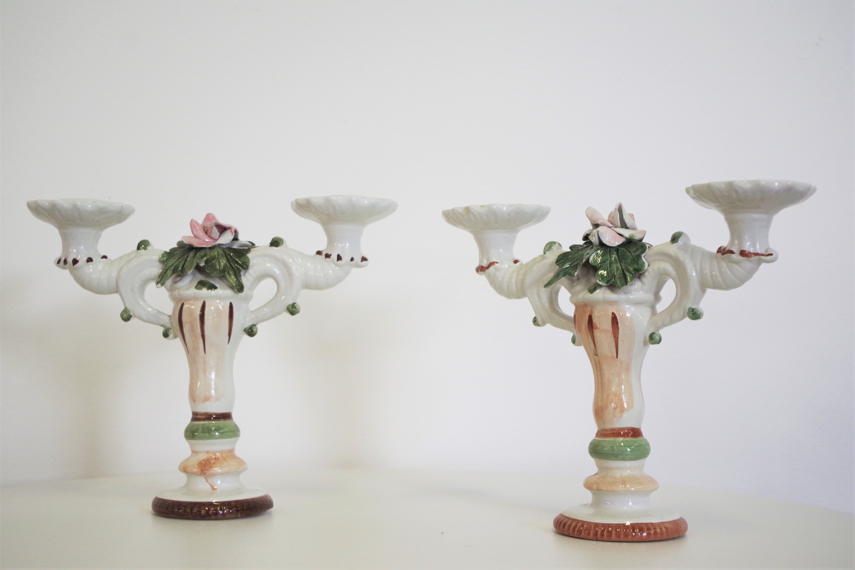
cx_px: 428
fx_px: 1164
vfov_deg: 27.5
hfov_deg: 40.3
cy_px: 285
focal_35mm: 49
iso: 400
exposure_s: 1/125
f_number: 4
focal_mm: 32.5
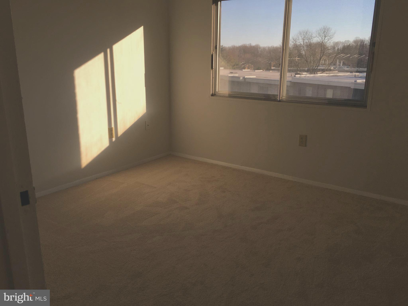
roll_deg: +0.4
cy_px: 153
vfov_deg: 48.2
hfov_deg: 61.7
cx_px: 204
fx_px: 342
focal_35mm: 29
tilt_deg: -16.5
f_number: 2.2
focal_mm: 4.15
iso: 25
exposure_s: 1/434
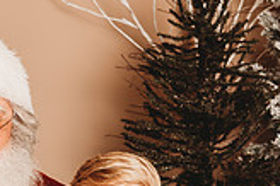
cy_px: 267
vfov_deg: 9.2
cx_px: 1
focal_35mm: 145
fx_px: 1127
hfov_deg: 14.0
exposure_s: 1/160
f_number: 4
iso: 100
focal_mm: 38
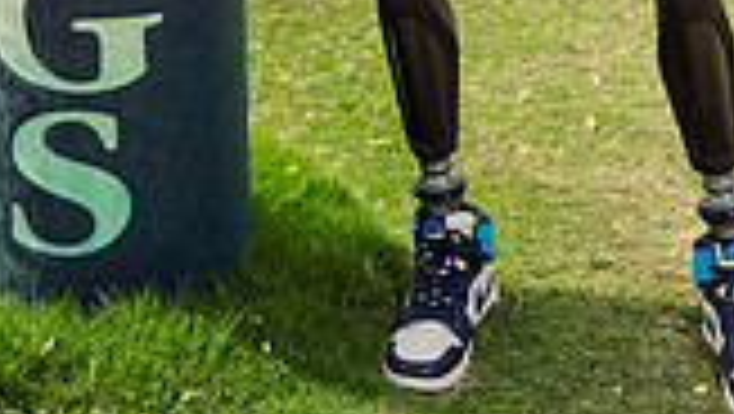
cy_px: -518
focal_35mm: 150
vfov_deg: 7.6
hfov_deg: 14.3
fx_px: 2922
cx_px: 261
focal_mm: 52
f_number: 5
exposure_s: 1/250
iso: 50
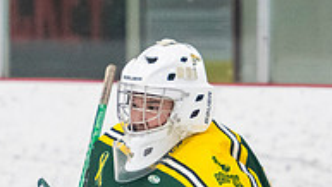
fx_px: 7261
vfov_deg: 1.5
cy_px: 184
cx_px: 100
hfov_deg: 2.6
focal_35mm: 824
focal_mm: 145
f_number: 3.2
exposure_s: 1/640
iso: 2500
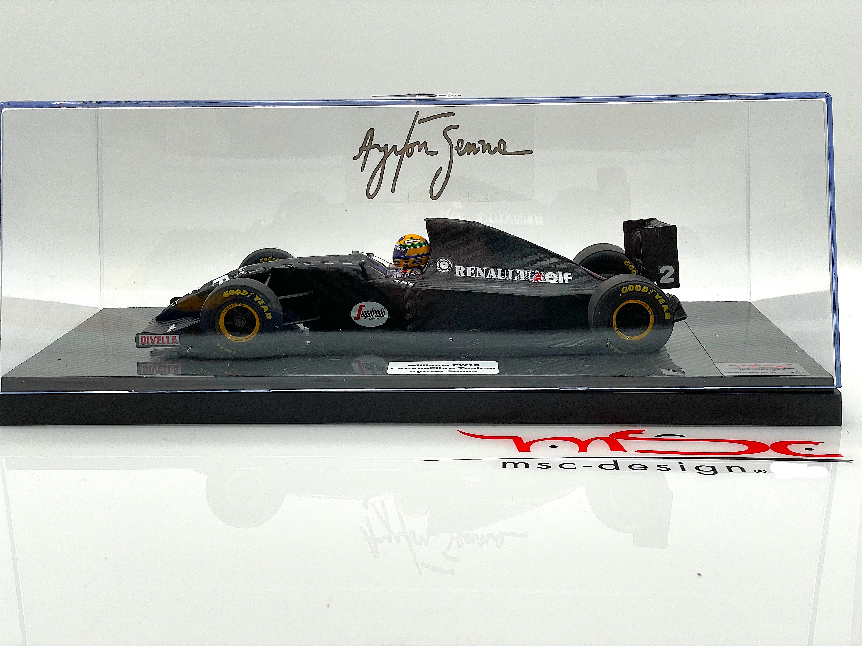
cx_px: 431
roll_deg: +0.4
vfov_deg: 28.0
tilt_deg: -11.4
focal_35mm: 52
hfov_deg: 36.8
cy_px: 323
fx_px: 1295
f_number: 2
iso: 40
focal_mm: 6
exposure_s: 1/99
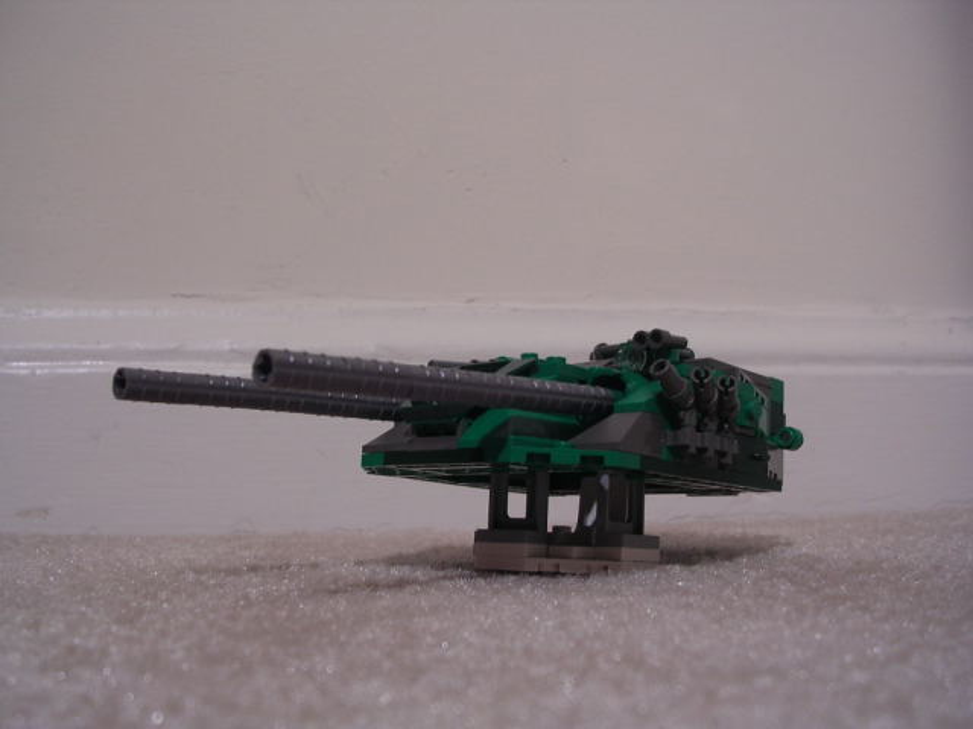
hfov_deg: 49.0
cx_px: 486
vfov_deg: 37.7
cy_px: 364
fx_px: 1068
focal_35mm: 38
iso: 100
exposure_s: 1/3.7
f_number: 2.8
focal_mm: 5.8
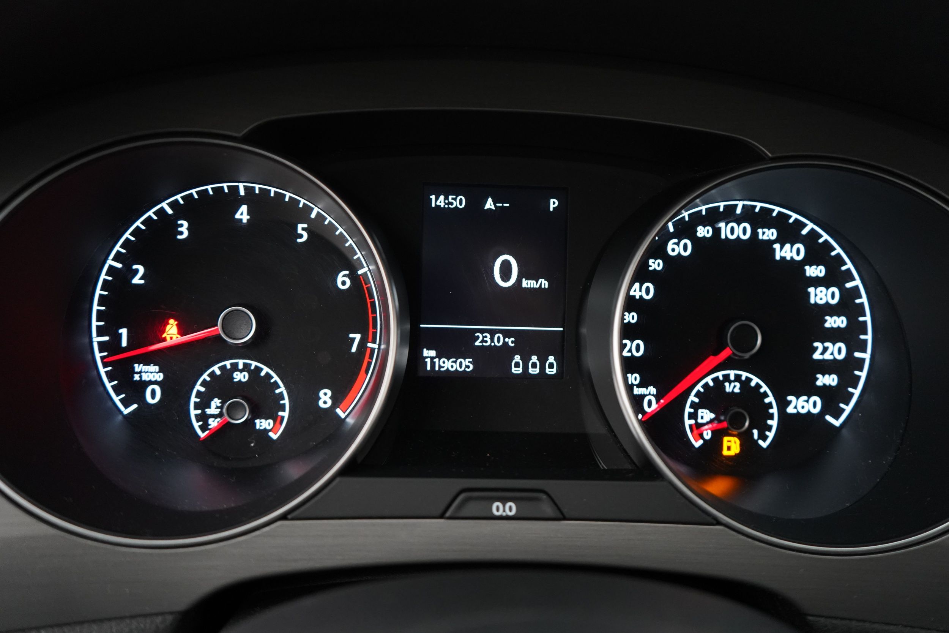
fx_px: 738
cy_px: 316
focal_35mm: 28
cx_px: 474
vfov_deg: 46.4
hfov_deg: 65.5
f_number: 3.5
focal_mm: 28
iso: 4000
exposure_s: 1/60
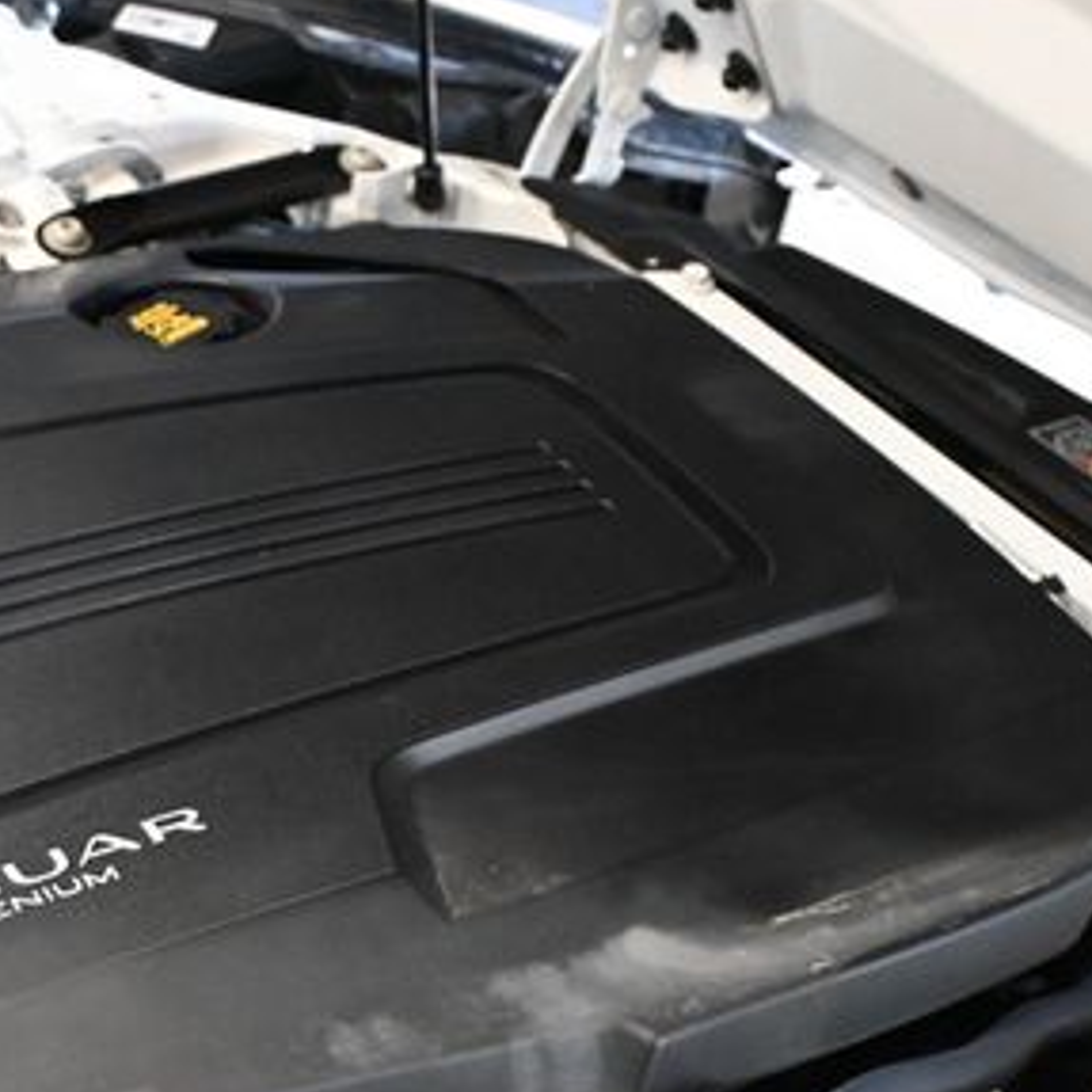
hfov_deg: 24.2
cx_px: 320
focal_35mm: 71
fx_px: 2532
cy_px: 788
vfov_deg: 24.1
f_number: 4.2
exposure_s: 1/60
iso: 5000
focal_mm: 25
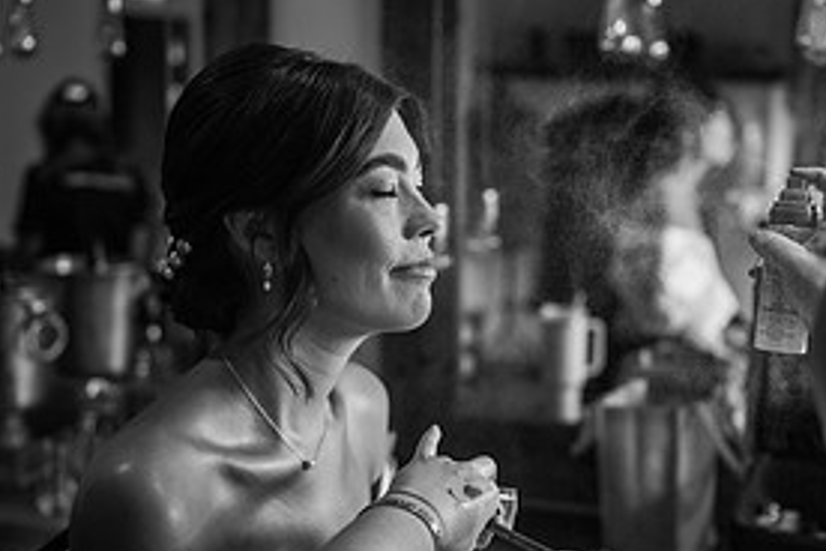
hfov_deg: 35.1
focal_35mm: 57
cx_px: 400
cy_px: 261
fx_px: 1308
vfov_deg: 23.8
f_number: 2
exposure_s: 1/200
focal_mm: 35
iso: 250
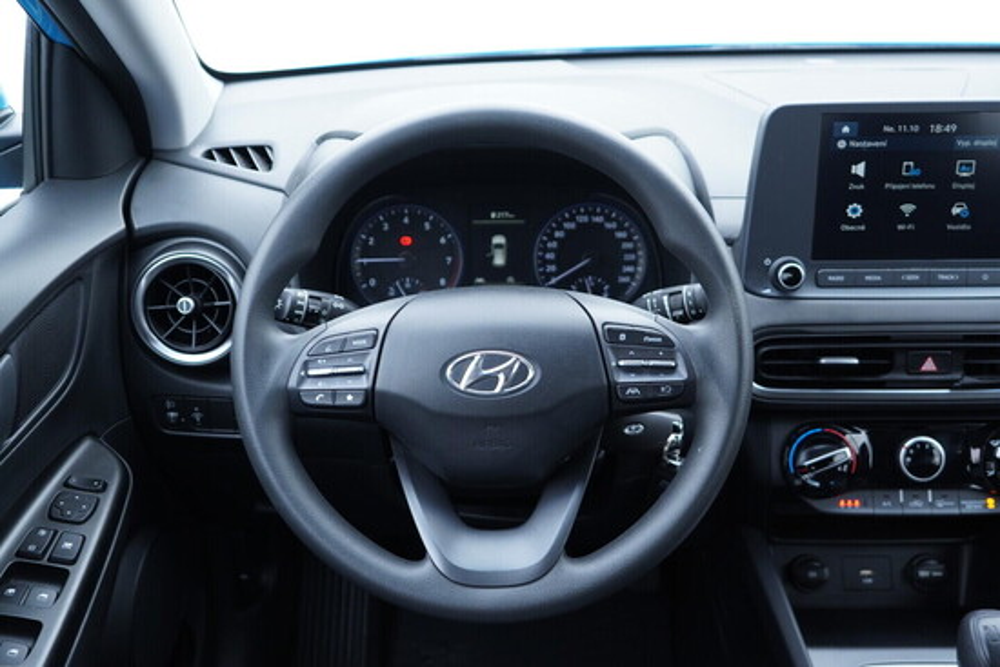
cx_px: 500
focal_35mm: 36
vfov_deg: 36.9
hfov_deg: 53.1
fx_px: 1000
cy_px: 334
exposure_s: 1/40
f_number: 2.8
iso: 400
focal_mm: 24
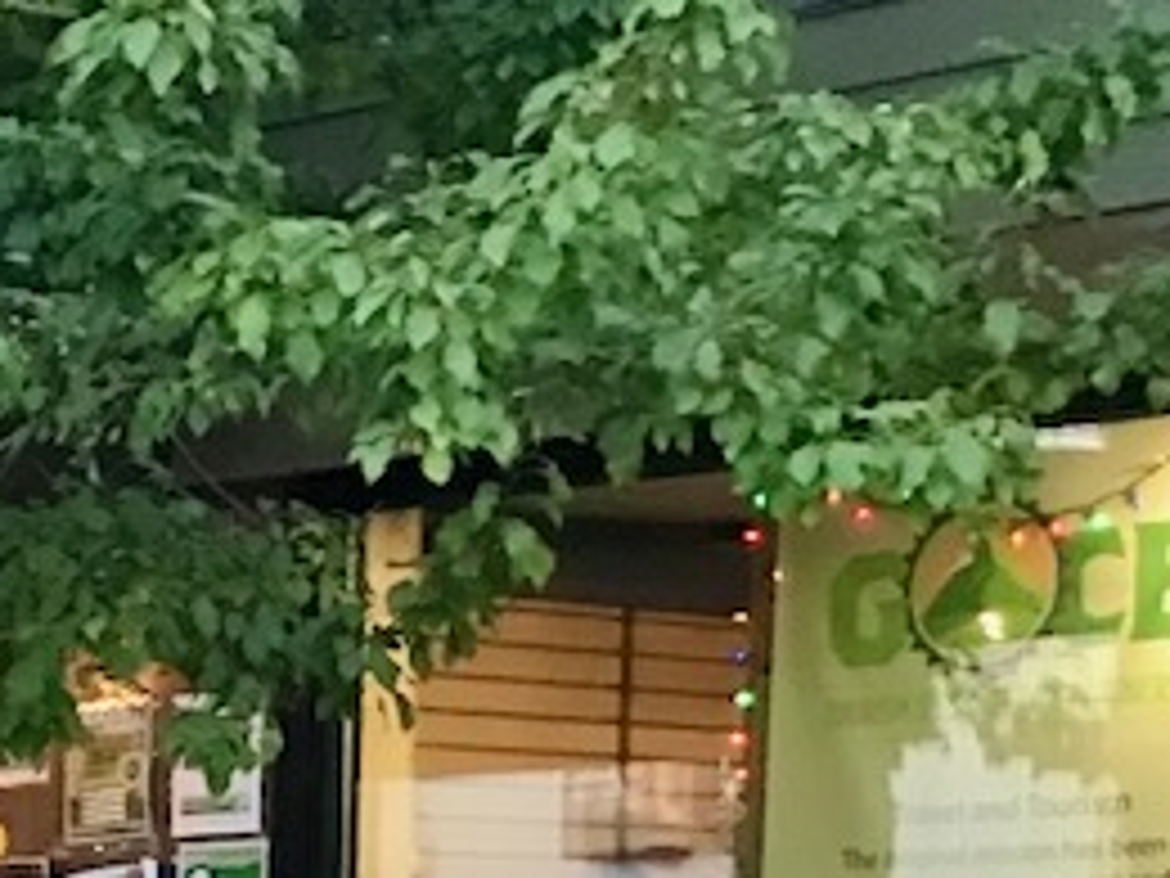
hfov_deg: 12.7
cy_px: 1585
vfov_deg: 10.1
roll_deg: +0.7
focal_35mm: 138
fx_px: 4664
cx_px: -1107
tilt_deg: -4.1
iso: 80
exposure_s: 1/15
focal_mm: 3.99
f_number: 1.8
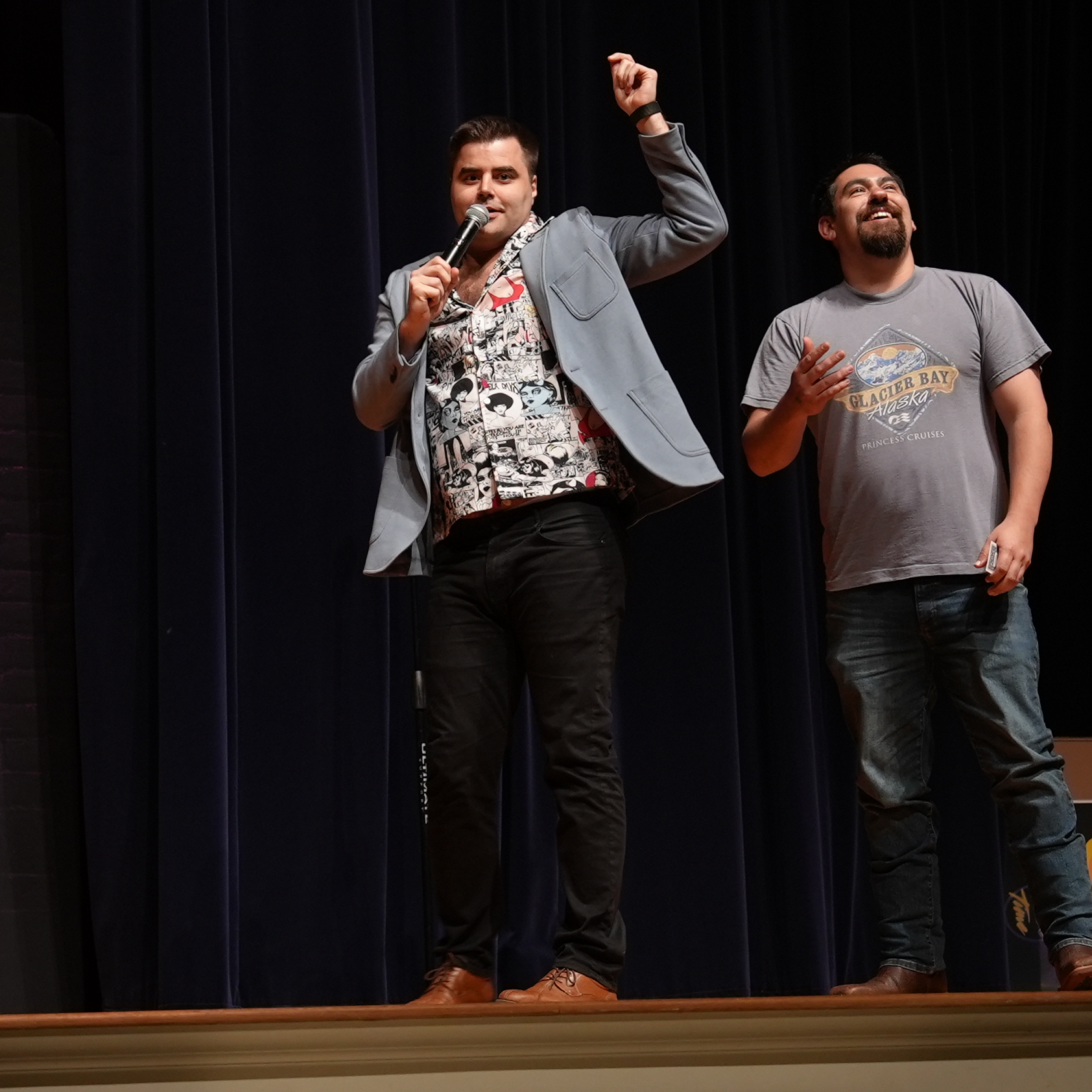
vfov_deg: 12.7
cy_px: 545
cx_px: 372
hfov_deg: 12.7
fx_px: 4890
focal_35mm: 137
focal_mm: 64
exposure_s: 1/160
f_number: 4
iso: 2000
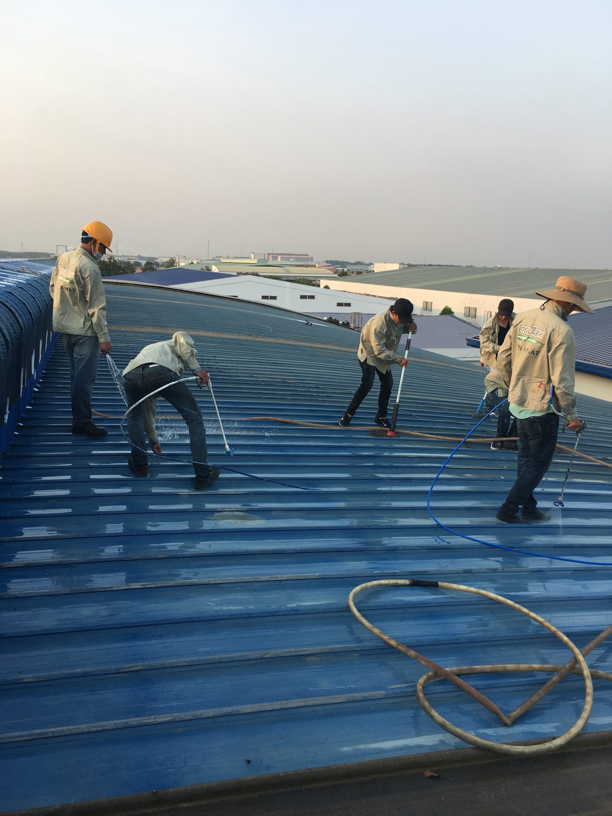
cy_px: 408
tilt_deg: -10.0
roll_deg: -1.1
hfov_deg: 48.2
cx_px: 306
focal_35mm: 29
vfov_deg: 61.7
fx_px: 684
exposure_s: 1/339
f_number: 2.2
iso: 25
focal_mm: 4.15
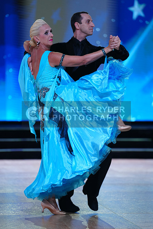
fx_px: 936
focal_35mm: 147
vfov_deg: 14.0
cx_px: 76
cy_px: 114
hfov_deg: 9.3
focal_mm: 147
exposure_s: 1/500
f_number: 2.8
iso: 640
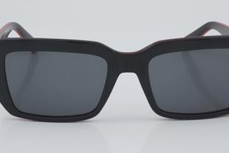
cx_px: 124
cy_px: 70
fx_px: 672
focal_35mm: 106
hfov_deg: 19.3
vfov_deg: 13.0
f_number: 32
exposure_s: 1/4
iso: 100
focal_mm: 55
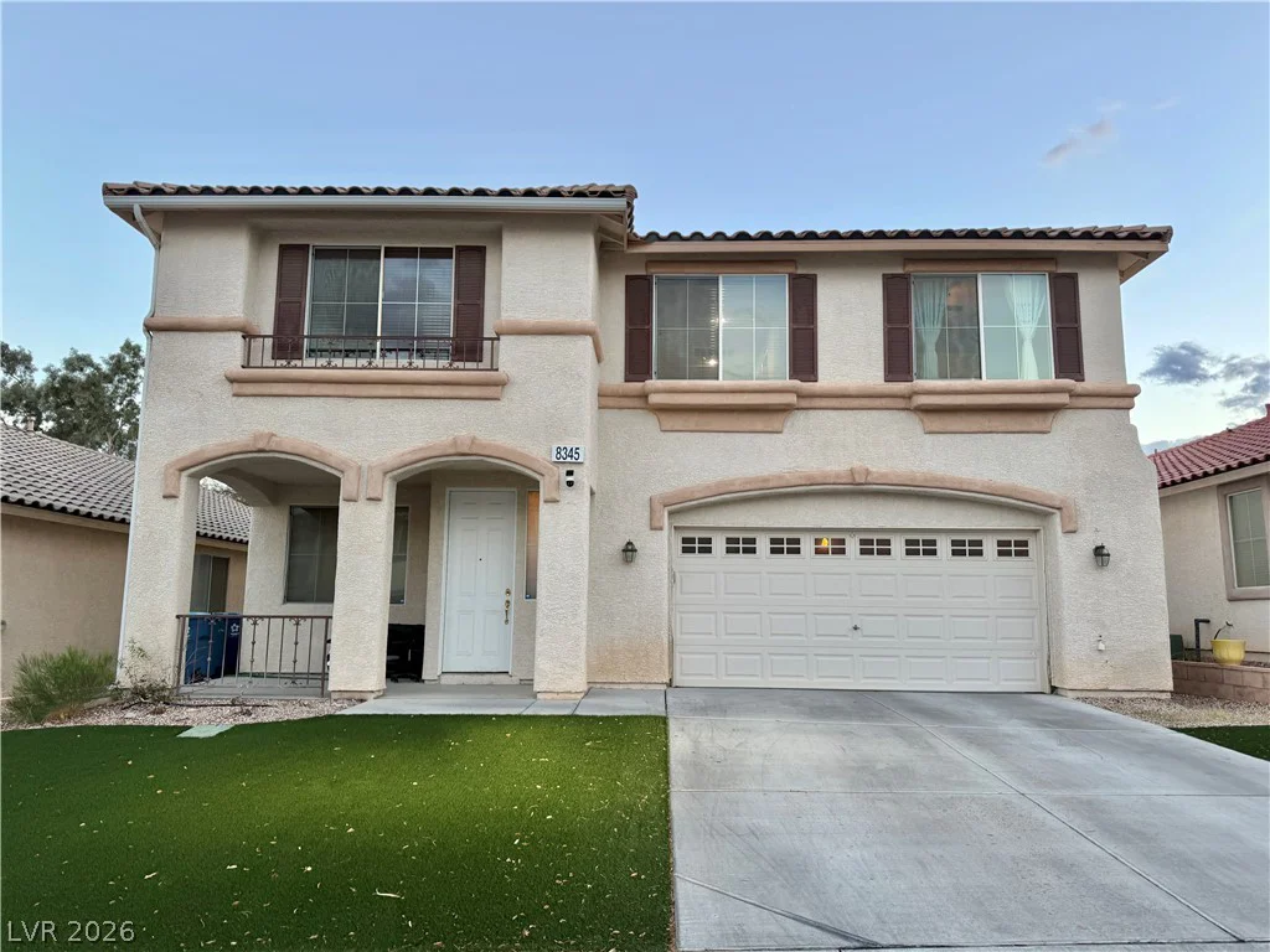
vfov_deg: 56.8
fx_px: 881
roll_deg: -0.6
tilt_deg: +8.2
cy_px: 476
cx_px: 635
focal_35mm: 24
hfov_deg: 71.6
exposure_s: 1/121
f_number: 1.78
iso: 100
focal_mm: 6.76
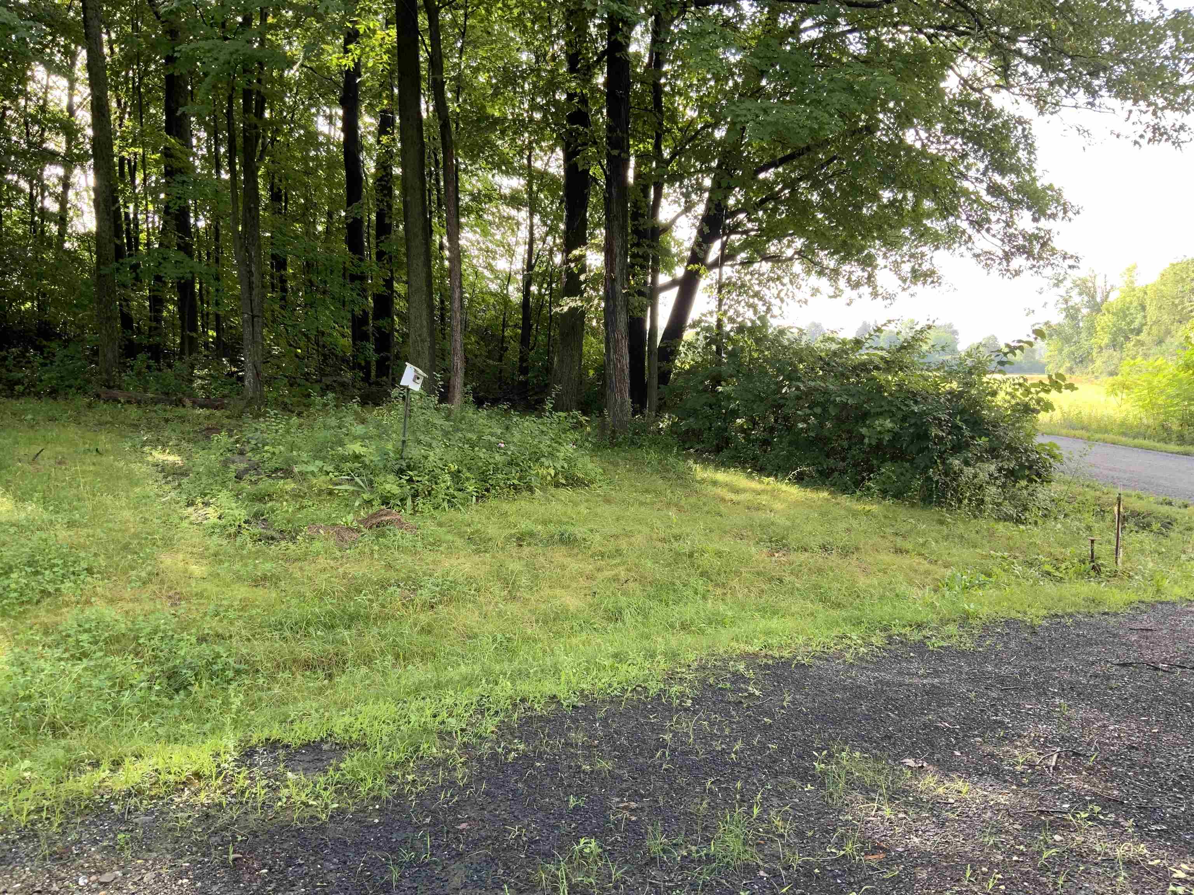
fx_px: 1000
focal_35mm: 29
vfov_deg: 48.2
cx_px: 597
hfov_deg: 61.7
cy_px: 448
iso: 32
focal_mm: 3
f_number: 1.8
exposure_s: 1/122
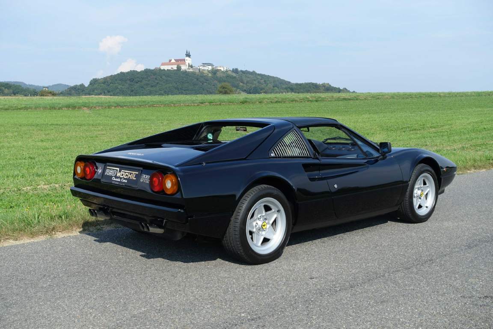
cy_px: 164
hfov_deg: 45.4
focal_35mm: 43
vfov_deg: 31.2
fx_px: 589
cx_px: 246
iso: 125
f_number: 4
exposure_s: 1/100
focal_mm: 15.94
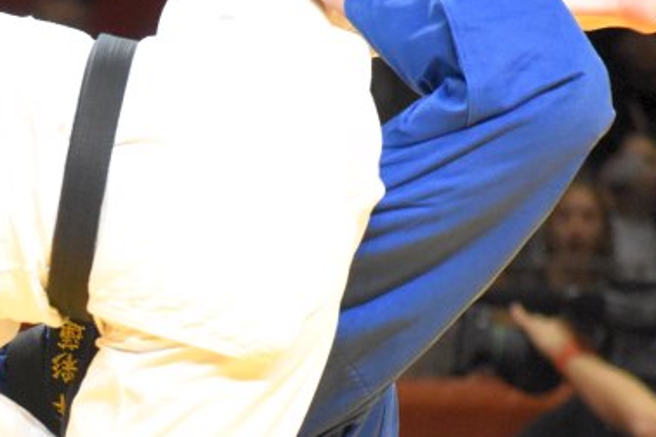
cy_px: 441
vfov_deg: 2.3
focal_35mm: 589
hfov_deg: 3.5
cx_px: -180
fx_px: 10739
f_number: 7.1
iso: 6400
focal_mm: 145
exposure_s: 1/500
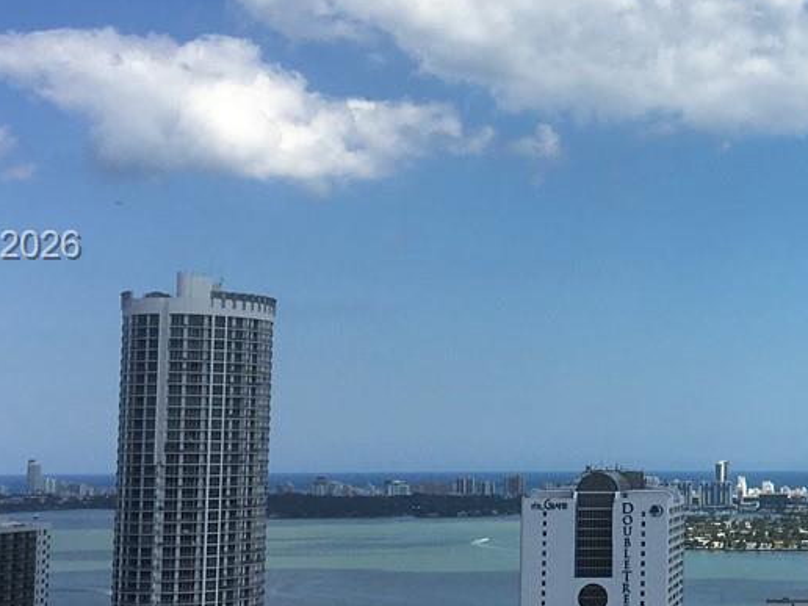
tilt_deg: +5.5
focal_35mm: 90
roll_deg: -0.1
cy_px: 247
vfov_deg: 16.4
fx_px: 2101
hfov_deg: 20.9
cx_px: 846
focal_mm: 4.15
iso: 25
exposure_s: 1/2959
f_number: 2.2
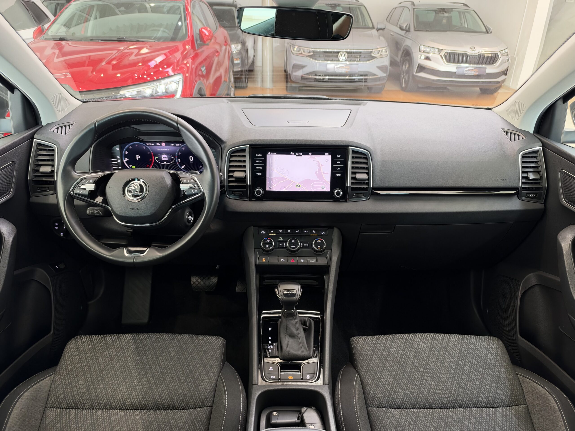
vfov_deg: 56.8
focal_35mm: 24
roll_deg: -1.2
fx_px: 399
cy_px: 216
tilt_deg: -25.7
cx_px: 288
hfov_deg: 71.6
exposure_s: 1/50
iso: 200
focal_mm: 6.93
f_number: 1.48
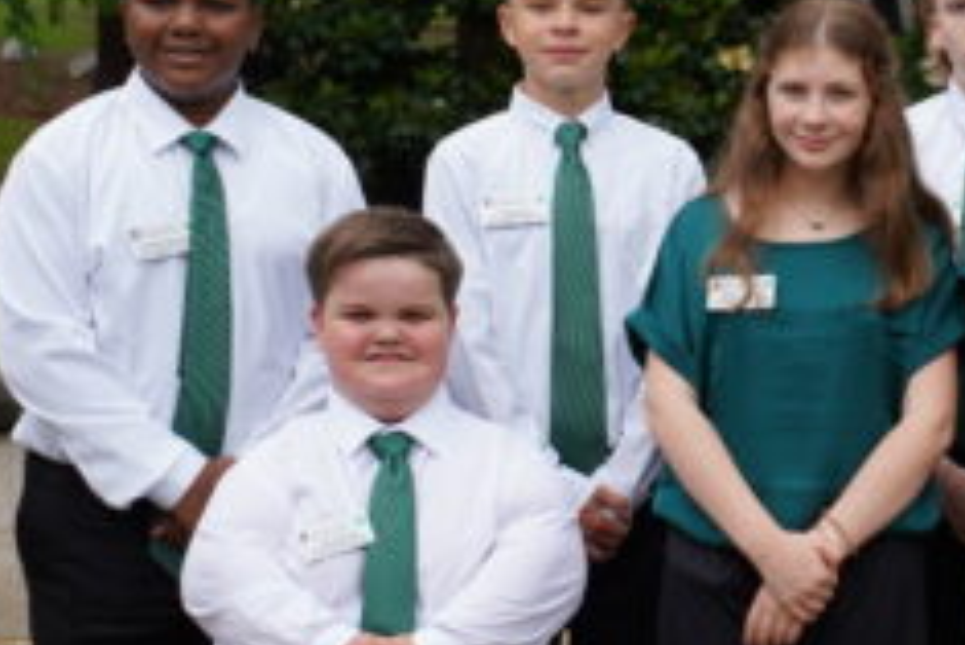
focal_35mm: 153
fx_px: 4104
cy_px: 294
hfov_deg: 13.3
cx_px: 866
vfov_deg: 9.0
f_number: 6.3
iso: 250
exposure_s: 1/125
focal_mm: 72
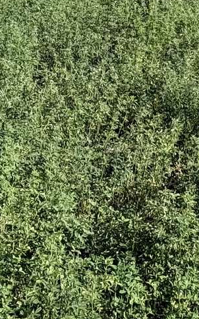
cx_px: 387
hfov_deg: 6.3
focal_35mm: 202
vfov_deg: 10.1
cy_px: -146
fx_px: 1755
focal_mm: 6.76
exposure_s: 1/6024
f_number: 1.78
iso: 64
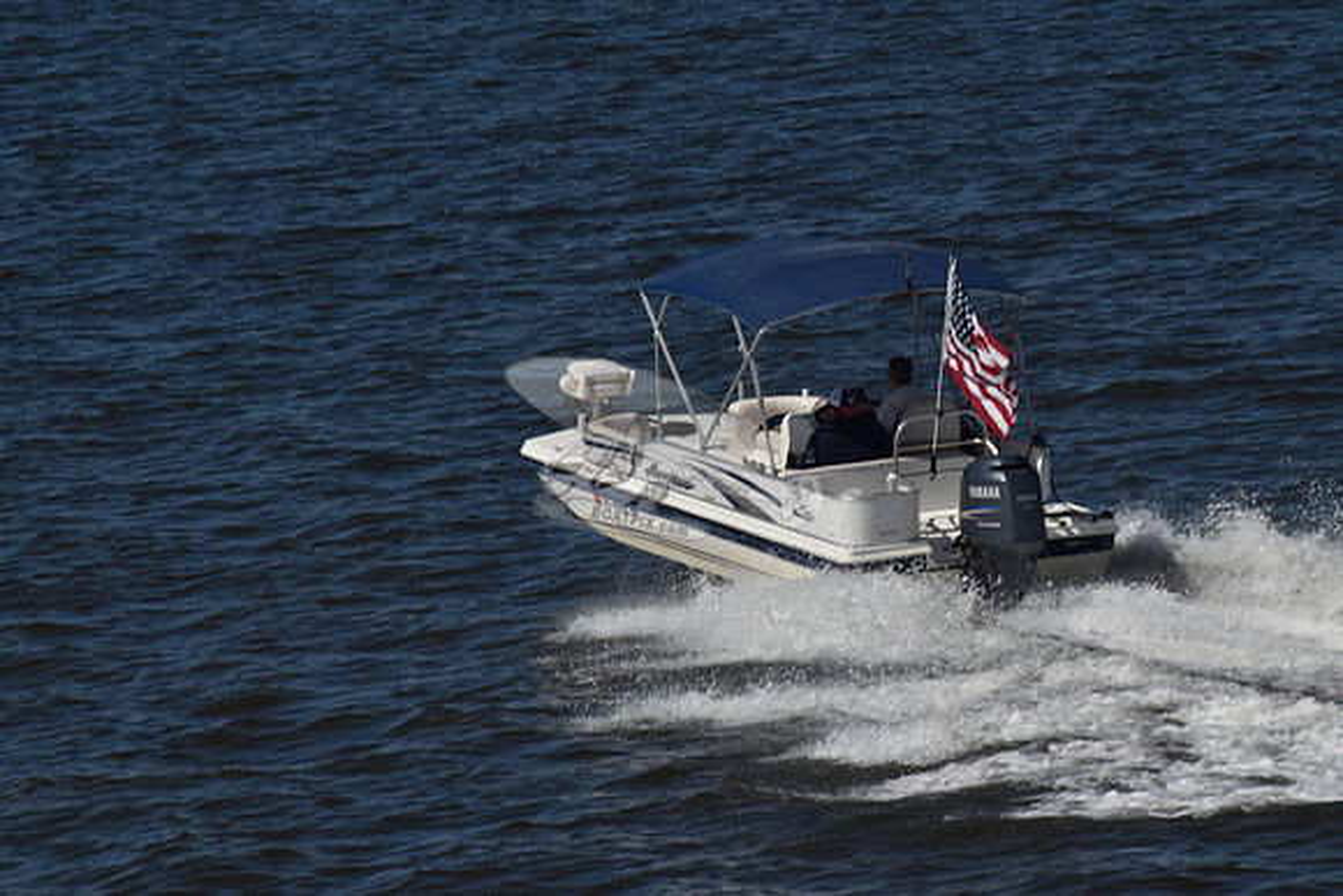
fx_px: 10354
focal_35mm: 278
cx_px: 672
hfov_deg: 7.4
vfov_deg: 5.0
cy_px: 448
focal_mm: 185
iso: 400
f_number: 19
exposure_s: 1/1000
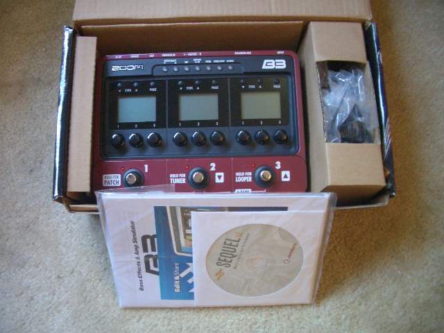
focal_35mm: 35
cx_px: 222
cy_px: 166
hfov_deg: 52.6
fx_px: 449
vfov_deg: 40.7
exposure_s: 1/13
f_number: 2.6
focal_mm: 5.8
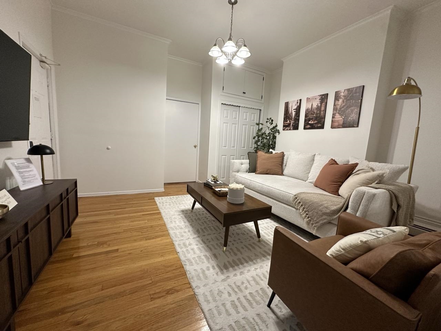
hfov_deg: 102.1
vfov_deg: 85.7
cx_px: 220
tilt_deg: -7.9
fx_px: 178
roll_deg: -2.8
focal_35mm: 14
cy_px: 166
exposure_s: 1/120
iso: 320
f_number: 2.2
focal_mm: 2.22
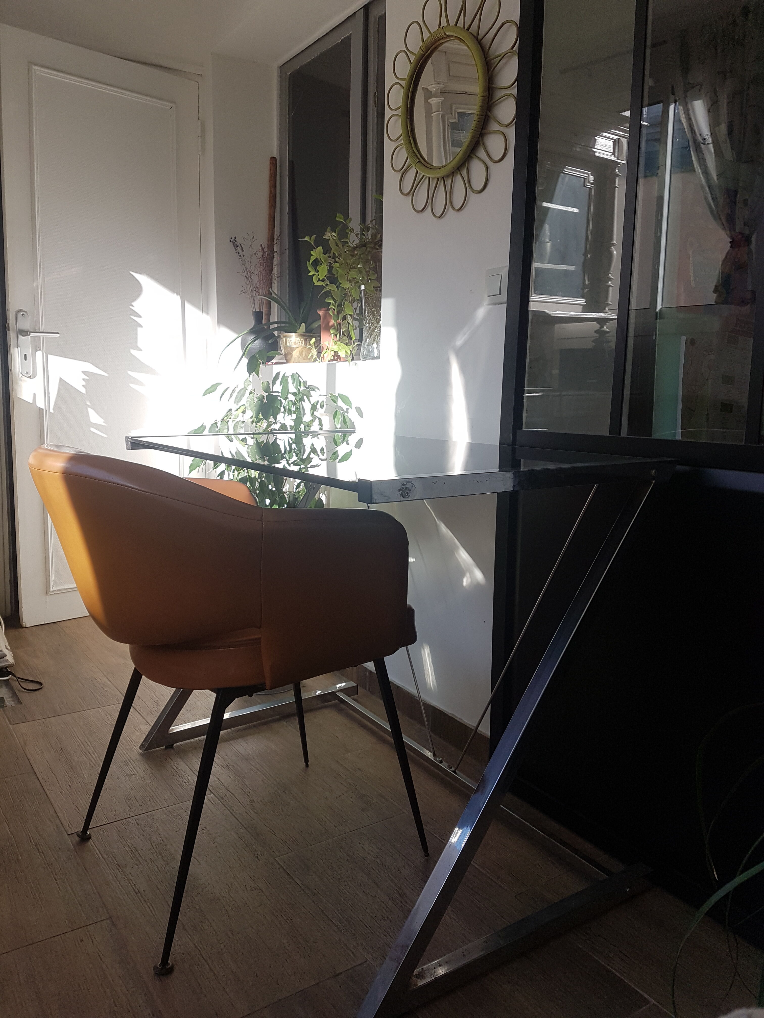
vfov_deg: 67.3
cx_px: 382
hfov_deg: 53.1
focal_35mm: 26
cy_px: 509
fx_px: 765
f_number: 1.7
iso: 40
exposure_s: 1/436
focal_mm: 4.2
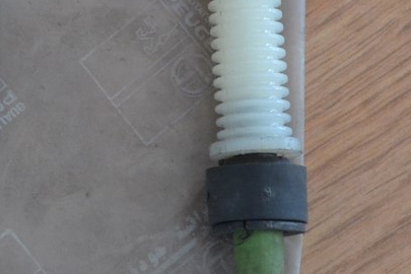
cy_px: -76
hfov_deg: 8.9
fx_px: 2626
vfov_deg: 5.9
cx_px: -63
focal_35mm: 230
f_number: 5.3
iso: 1600
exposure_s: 1/60
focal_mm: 46
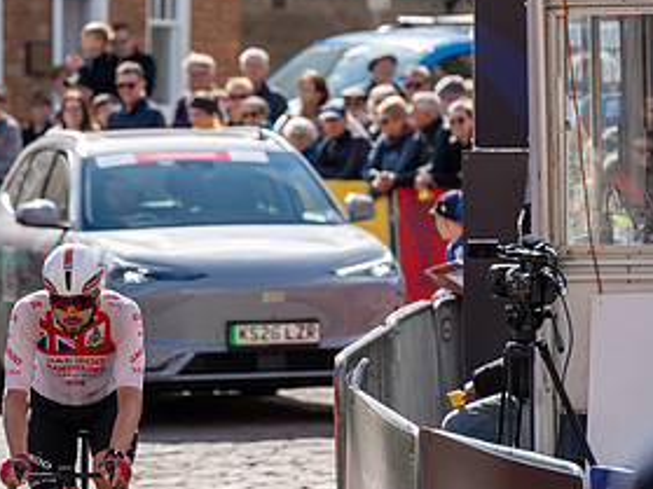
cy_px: 230
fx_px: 6713
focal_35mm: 356
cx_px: 87
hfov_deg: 5.6
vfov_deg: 4.2
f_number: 4
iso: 160
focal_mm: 178
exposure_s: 1/1000
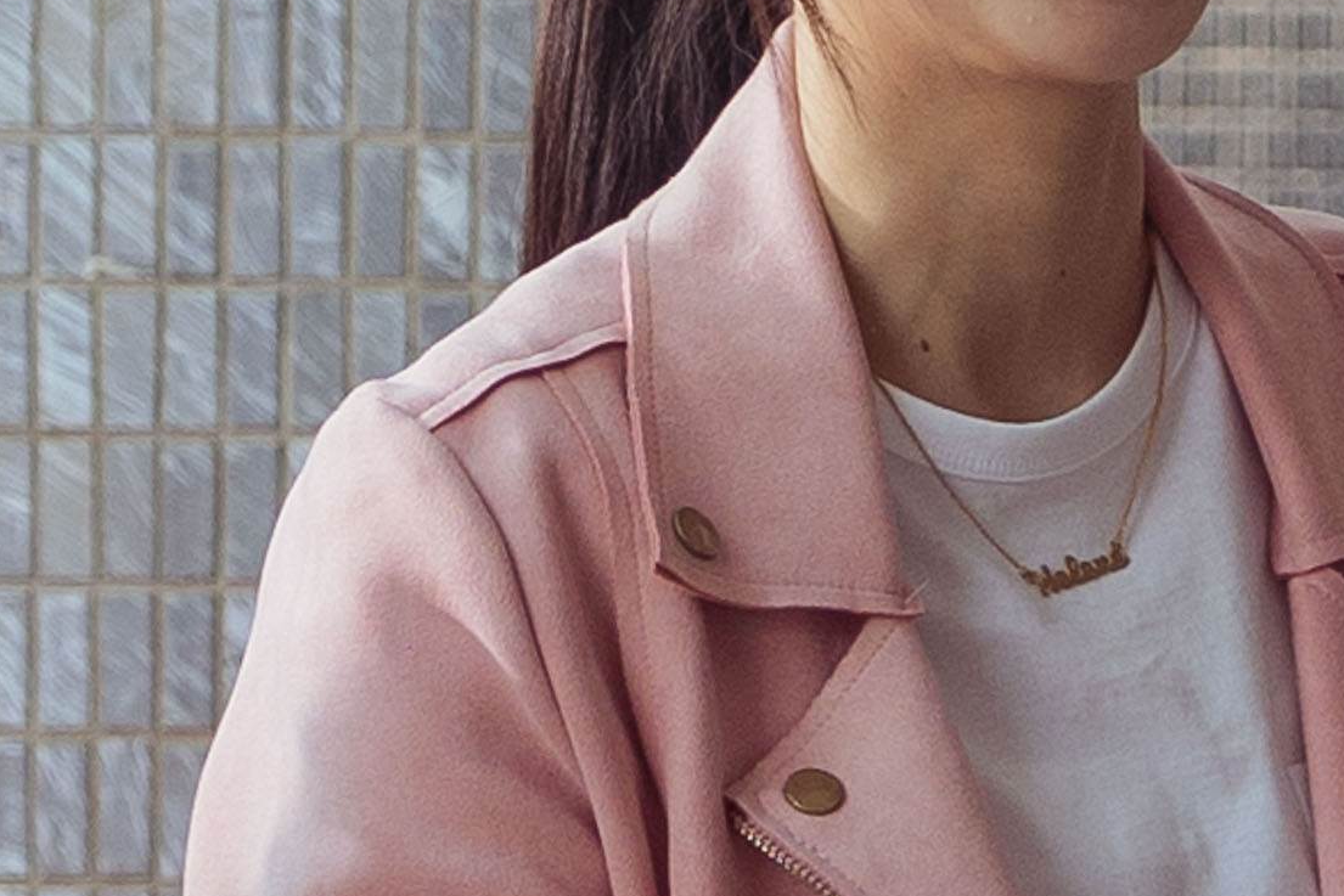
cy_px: 214
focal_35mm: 380
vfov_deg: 3.6
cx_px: 1464
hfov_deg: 5.4
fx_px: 14188
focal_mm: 70
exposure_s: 1/200
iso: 1600
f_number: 2.8
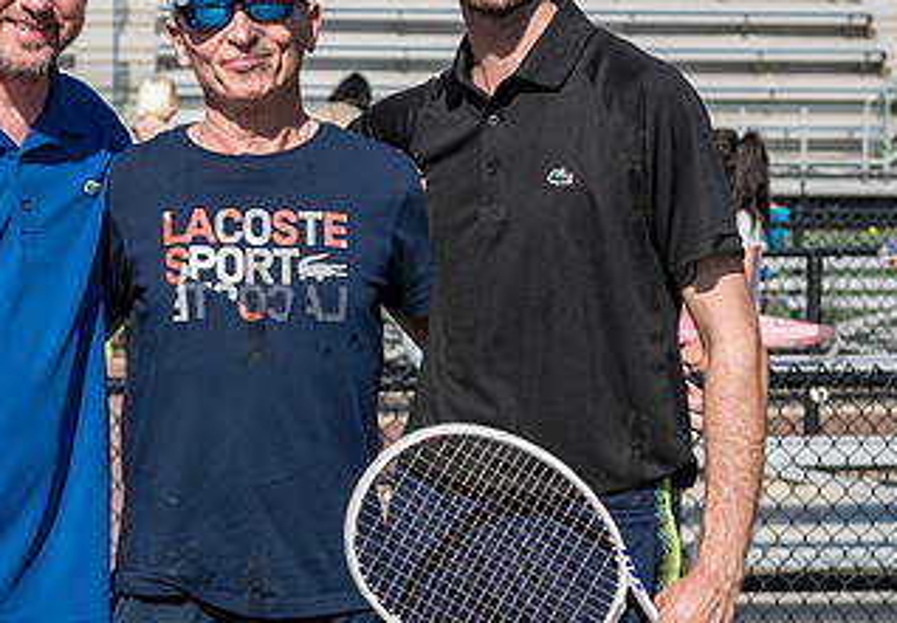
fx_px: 2524
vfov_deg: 14.1
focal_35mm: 100
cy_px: 309
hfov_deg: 20.0
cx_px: 256
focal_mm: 48
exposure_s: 1/2500
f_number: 3.5
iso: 200
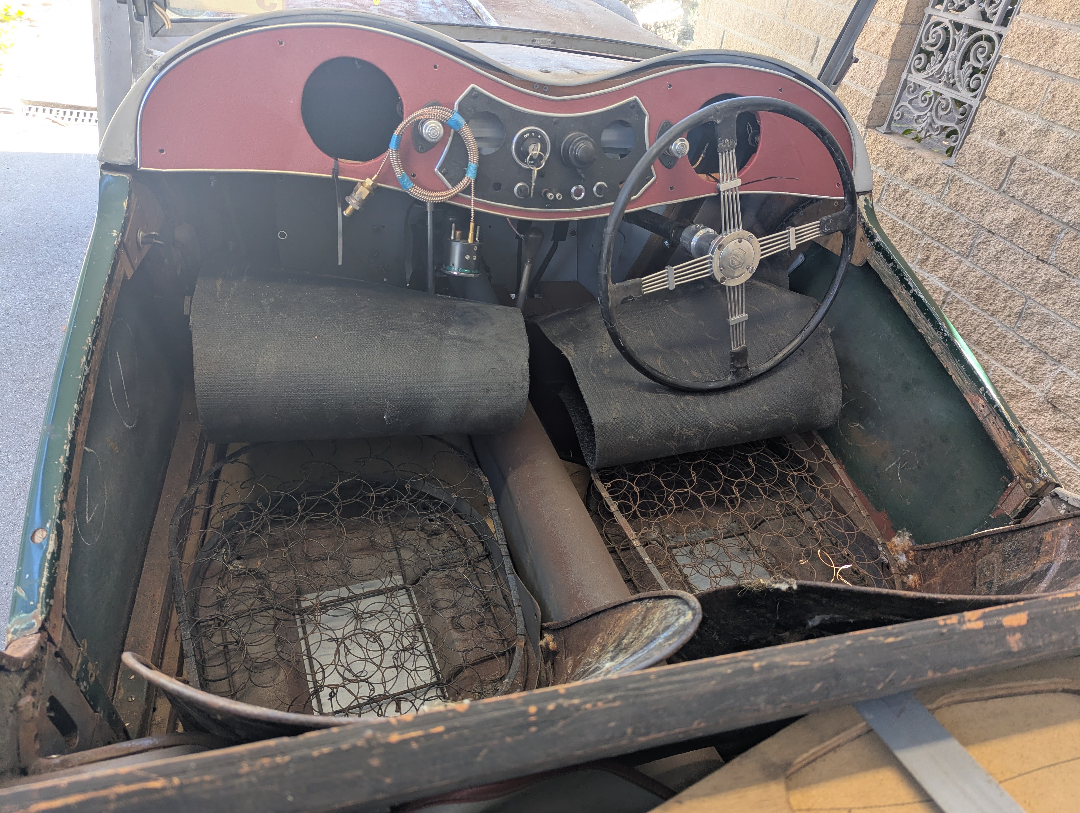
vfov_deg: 56.9
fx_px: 750
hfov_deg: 71.5
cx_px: 540
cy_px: 406
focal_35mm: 24
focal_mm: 6.81
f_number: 1.85
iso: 78
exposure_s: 1/100
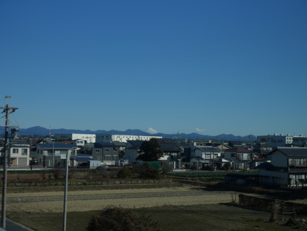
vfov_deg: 23.0
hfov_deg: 30.2
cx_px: 154
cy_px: 116
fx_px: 568
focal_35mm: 64
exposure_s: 1/400
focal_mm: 32
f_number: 9
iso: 200
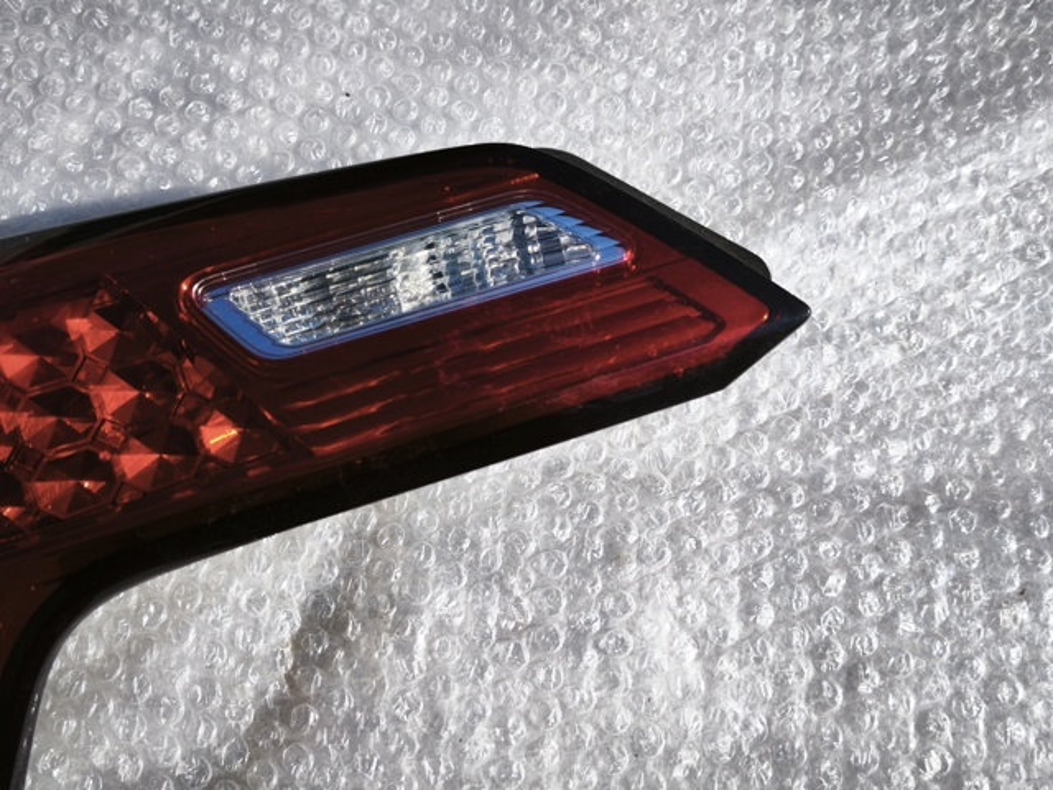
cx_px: 526
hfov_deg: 52.6
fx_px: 1065
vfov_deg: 40.7
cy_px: 395
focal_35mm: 35
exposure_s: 1/2074
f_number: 1.7
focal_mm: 5.35
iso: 80
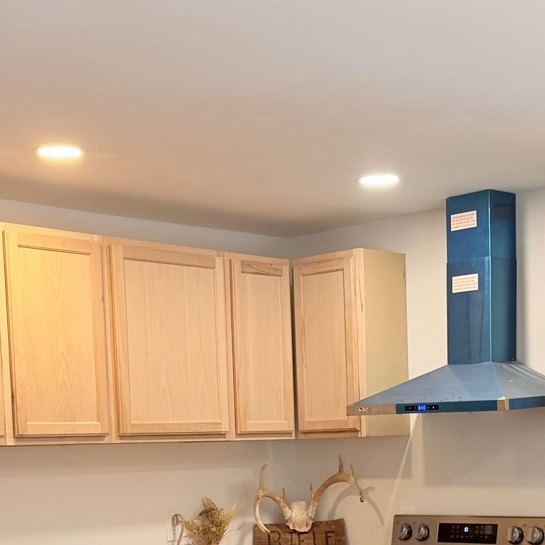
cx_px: 286
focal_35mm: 70
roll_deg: +2.6
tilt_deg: -2.9
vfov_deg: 23.9
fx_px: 1247
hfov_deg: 24.7
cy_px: 505
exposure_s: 1/121
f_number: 1.78
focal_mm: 6.76
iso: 125
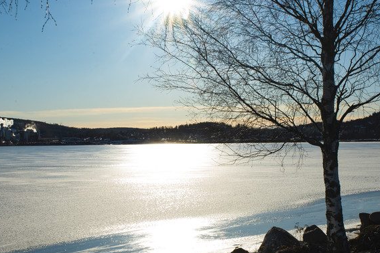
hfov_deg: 36.9
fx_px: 570
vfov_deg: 25.1
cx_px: 198
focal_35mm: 54
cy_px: 125
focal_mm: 34
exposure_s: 1/30
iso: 100
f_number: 22
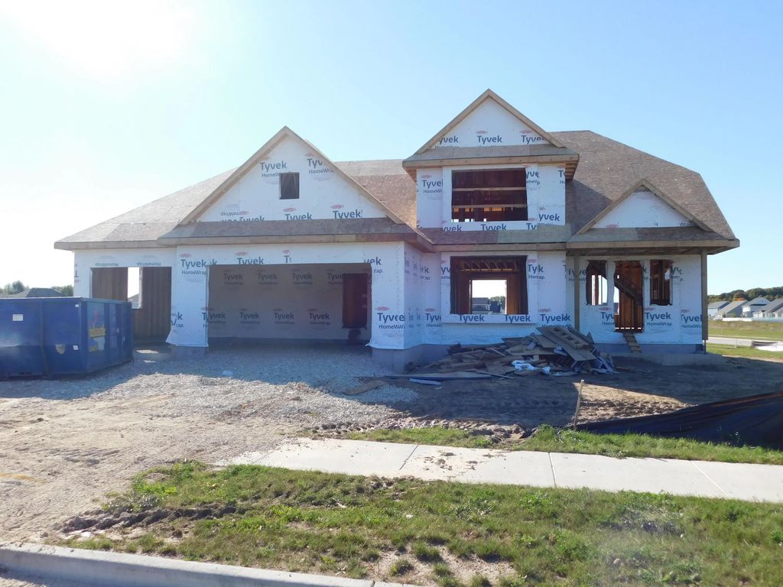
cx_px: 392
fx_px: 679
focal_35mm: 30
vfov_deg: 46.8
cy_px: 294
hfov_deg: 60.0
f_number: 3.2
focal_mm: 5.3
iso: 125
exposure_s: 1/800
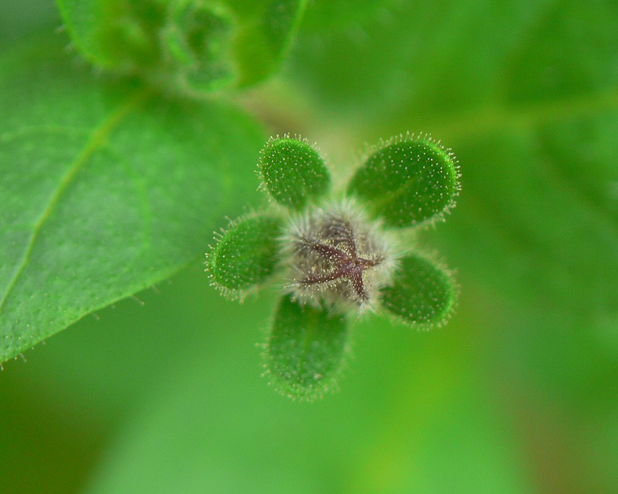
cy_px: 249
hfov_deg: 6.6
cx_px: 296
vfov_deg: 5.2
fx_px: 5395
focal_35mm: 295
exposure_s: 1/100
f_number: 3.6
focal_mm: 46.2
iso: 100
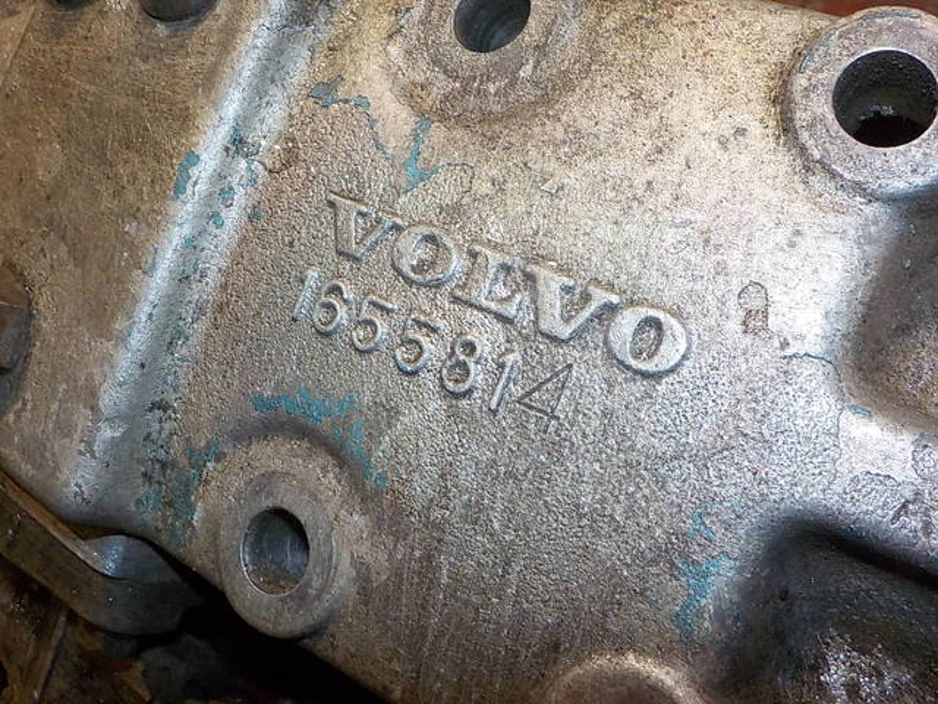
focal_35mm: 30
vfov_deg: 46.8
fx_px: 813
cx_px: 469
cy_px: 352
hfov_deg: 60.0
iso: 250
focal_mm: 4.1
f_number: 3.3
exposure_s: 1/30
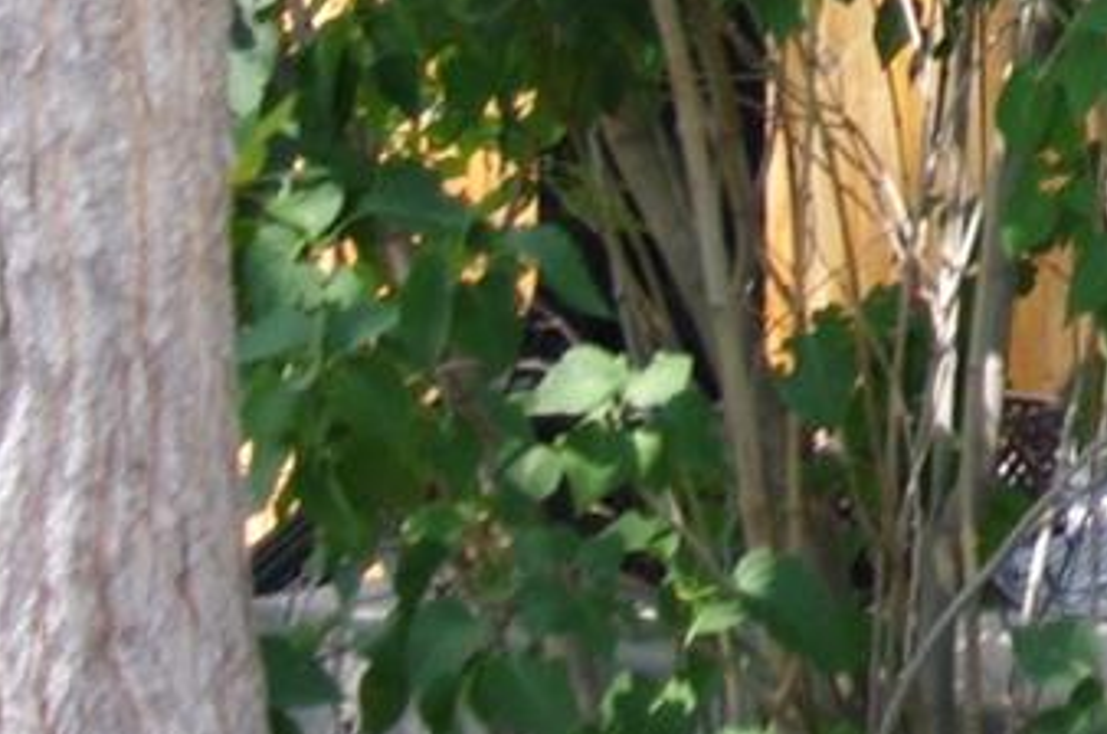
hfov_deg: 9.3
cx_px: 2610
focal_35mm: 199
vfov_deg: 6.7
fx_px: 6108
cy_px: -700
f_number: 3.5
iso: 400
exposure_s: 1/500
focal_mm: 28
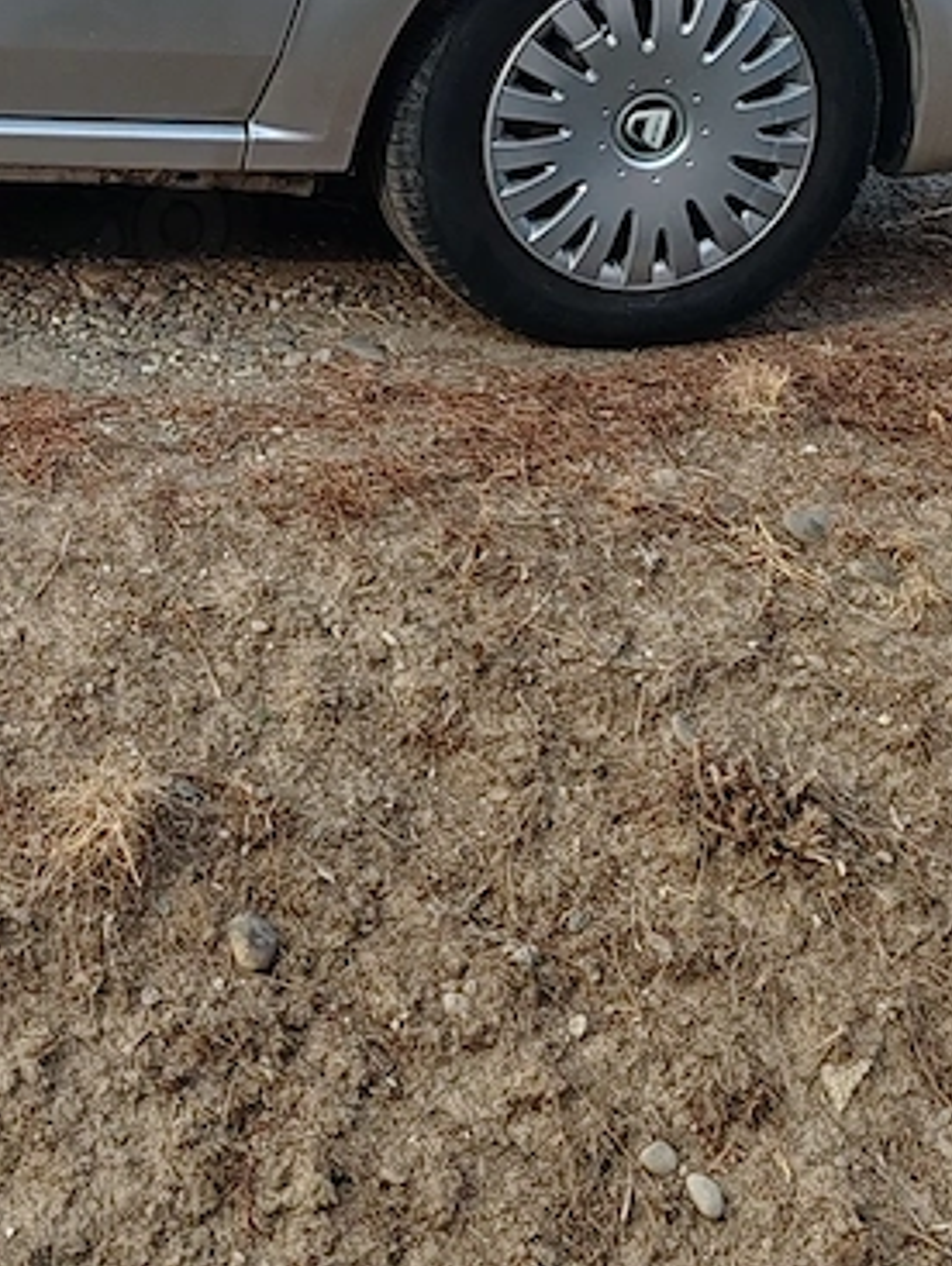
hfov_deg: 14.0
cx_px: -545
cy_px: -245
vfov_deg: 18.9
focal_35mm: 98
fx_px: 3587
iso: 50
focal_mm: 6.12
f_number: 1.9
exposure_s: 1/280
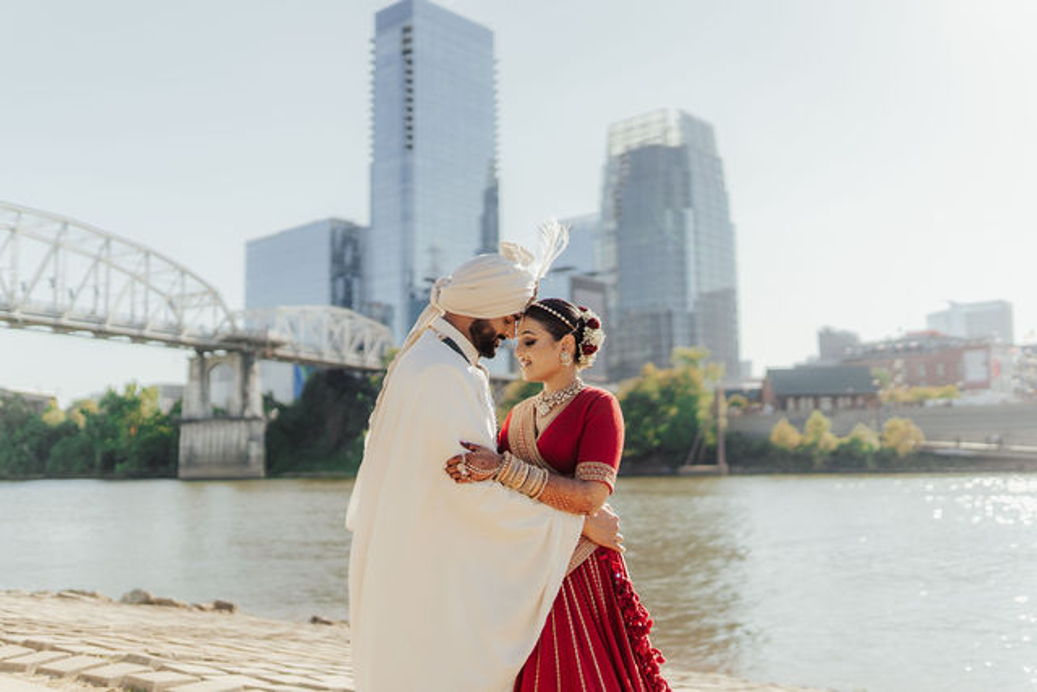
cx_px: 518
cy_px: 346
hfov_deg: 54.4
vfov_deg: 37.9
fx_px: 1008
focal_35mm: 35
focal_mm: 35
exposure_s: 1/5000
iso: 160
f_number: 1.4
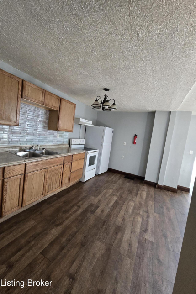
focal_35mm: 14
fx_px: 114
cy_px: 144
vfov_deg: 104.3
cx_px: 86
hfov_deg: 80.8
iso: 800
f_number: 2.2
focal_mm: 2.2
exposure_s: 1/60
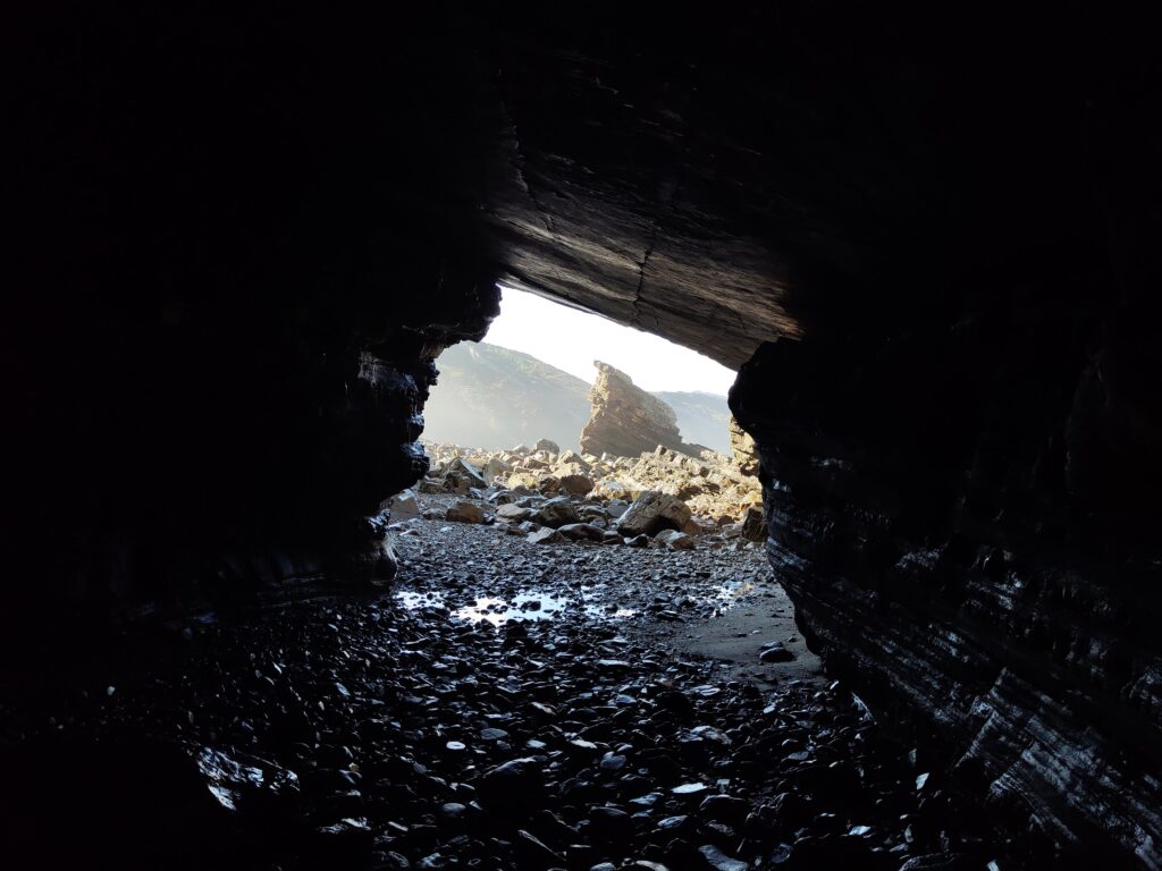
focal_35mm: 24
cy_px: 436
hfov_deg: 71.6
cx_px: 581
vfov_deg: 56.8
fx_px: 806
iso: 50
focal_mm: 5.59
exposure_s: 1/625
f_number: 1.88
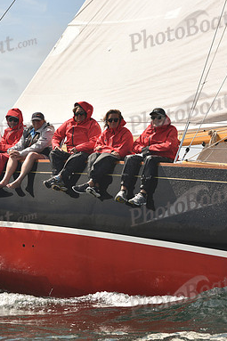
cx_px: 84
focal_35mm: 106
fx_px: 1003
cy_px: 170
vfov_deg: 19.3
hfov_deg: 12.9
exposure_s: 1/1250
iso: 320
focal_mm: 70
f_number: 5
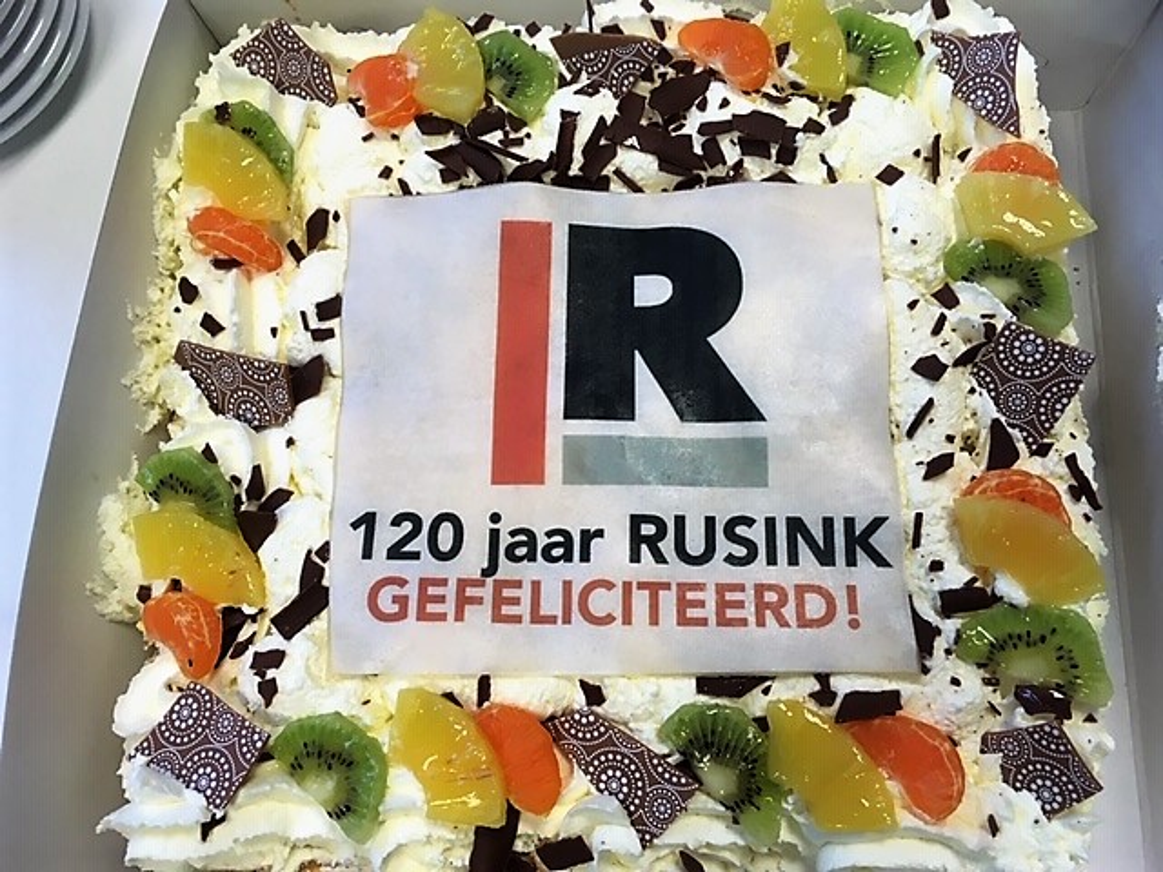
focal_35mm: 29
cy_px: 436
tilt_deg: -73.5
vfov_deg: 48.2
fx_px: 974
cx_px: 582
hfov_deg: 61.7
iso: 25
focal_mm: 4.15
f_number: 2.2
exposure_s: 1/33
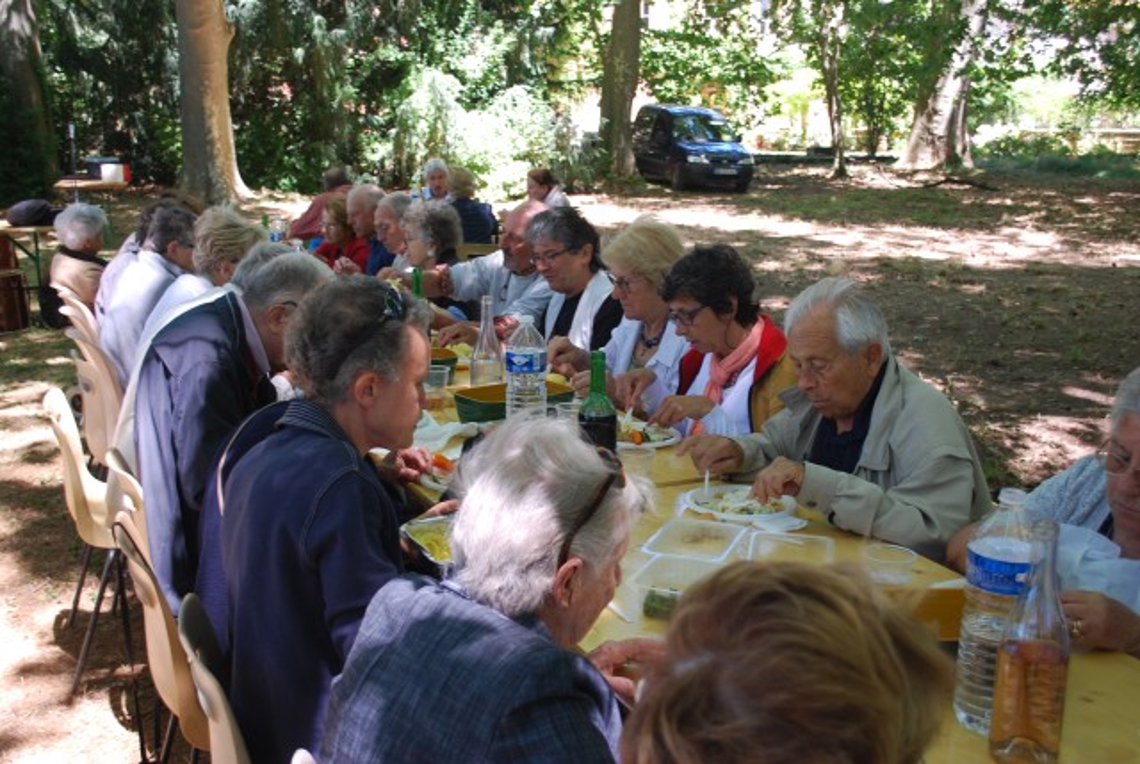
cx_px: 570
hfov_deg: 53.1
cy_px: 382
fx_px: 1142
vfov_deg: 37.0
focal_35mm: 36
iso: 200
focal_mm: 24
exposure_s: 1/60
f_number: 4.2
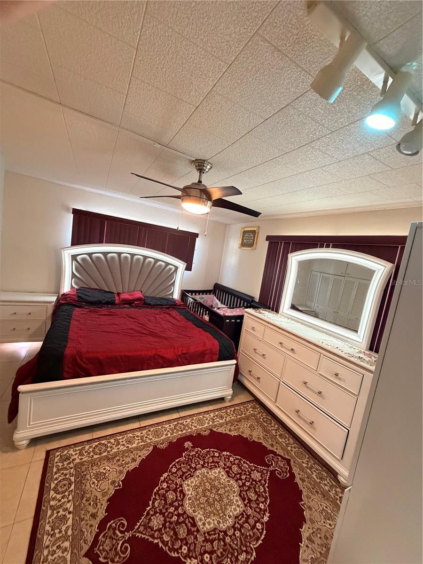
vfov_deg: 102.1
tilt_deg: -5.7
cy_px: 282
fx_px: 228
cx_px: 212
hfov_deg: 85.7
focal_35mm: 14
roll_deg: -9.8
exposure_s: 1/60
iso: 640
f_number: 2.2
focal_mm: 2.22
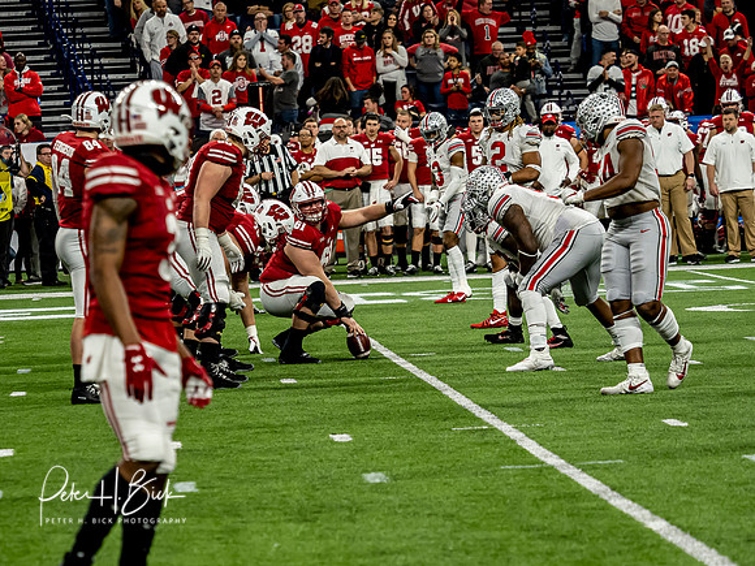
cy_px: 276
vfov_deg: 6.9
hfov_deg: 9.2
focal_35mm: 216
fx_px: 4712
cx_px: 355
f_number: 2.8
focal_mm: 90
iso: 1250
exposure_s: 1/1000
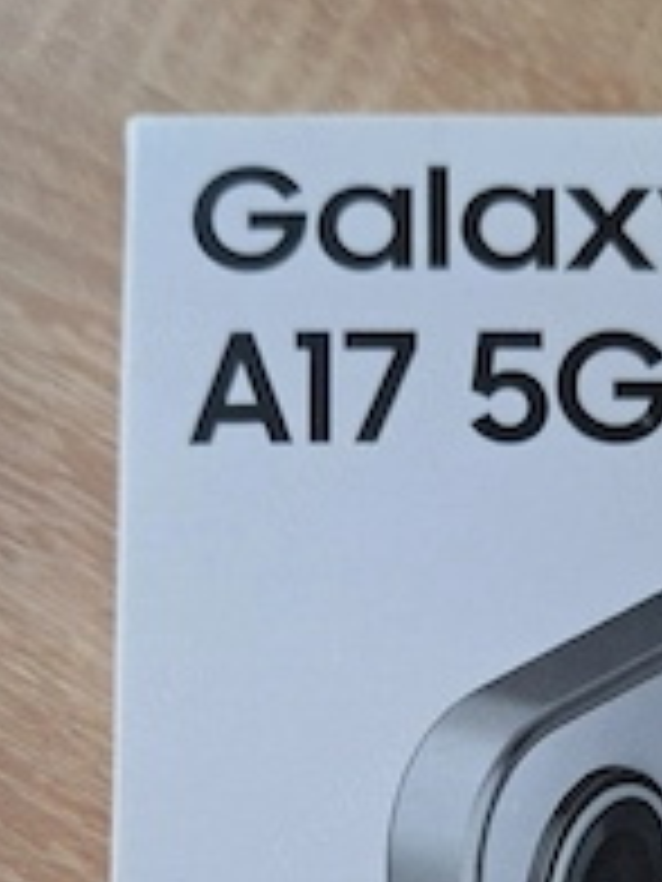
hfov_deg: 30.3
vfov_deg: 37.4
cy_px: 814
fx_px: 1198
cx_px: 500
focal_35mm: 47
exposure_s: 1/50
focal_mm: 5.54
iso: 250
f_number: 1.8
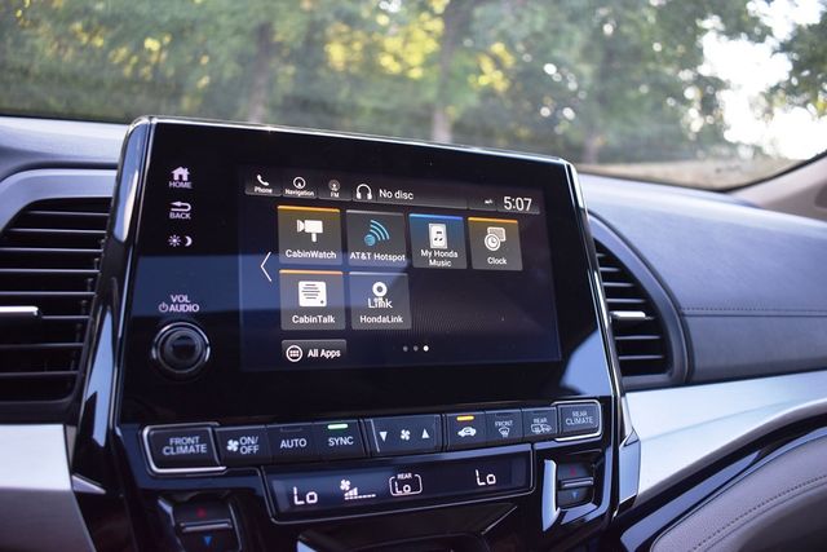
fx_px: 689
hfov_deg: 61.9
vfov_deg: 43.6
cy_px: 276
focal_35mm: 30
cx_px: 414
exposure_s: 1/250
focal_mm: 20
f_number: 3.8
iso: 720
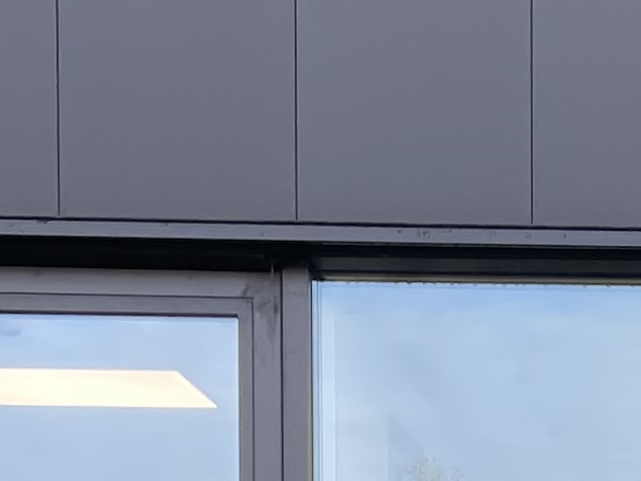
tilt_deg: -1.4
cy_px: 974
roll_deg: -0.2
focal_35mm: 165
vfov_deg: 8.5
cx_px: 877
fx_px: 3057
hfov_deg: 11.6
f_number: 1.6
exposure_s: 1/126
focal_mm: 4.2
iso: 32
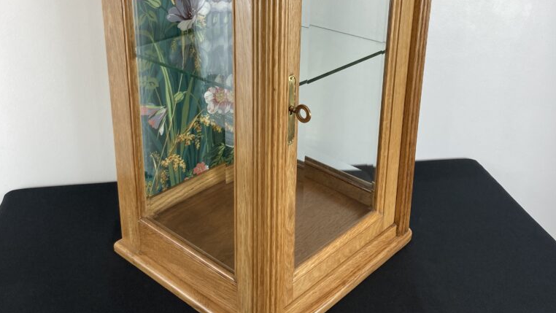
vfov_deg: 28.7
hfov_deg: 49.4
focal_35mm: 41
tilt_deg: -18.3
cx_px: 277
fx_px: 605
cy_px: 87
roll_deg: -1.9
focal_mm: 3.99
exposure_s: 1/100
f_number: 1.8
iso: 32
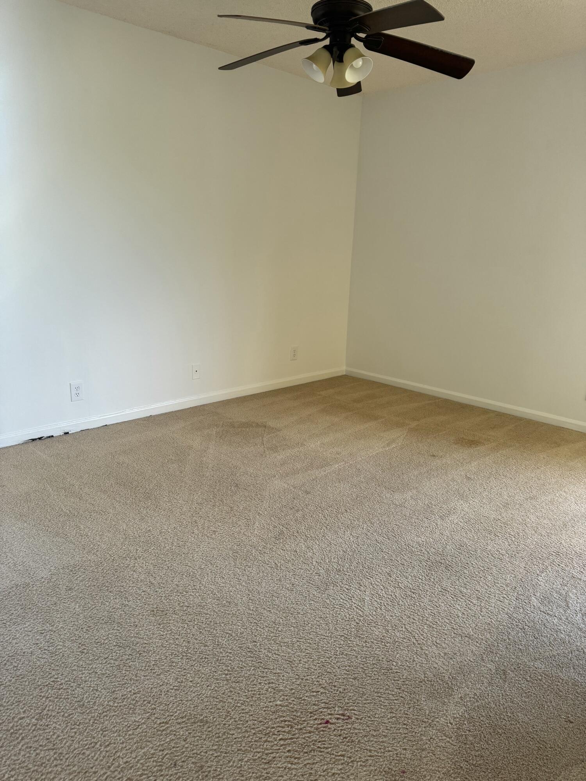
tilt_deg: -15.0
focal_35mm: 24
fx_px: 542
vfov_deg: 71.6
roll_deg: -1.1
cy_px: 390
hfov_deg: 56.8
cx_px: 293
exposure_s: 1/121
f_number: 1.78
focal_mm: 6.76
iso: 160
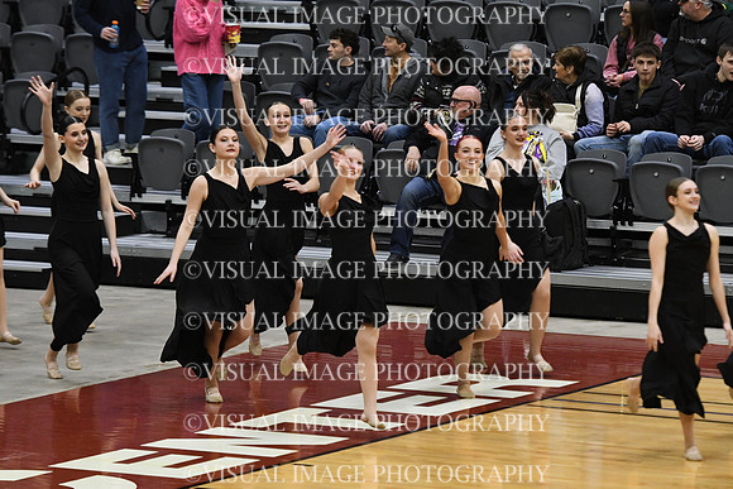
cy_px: 244
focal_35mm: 225
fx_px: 4582
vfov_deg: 6.1
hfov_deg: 9.1
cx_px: 366
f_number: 3.5
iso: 4000
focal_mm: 150
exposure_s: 1/400
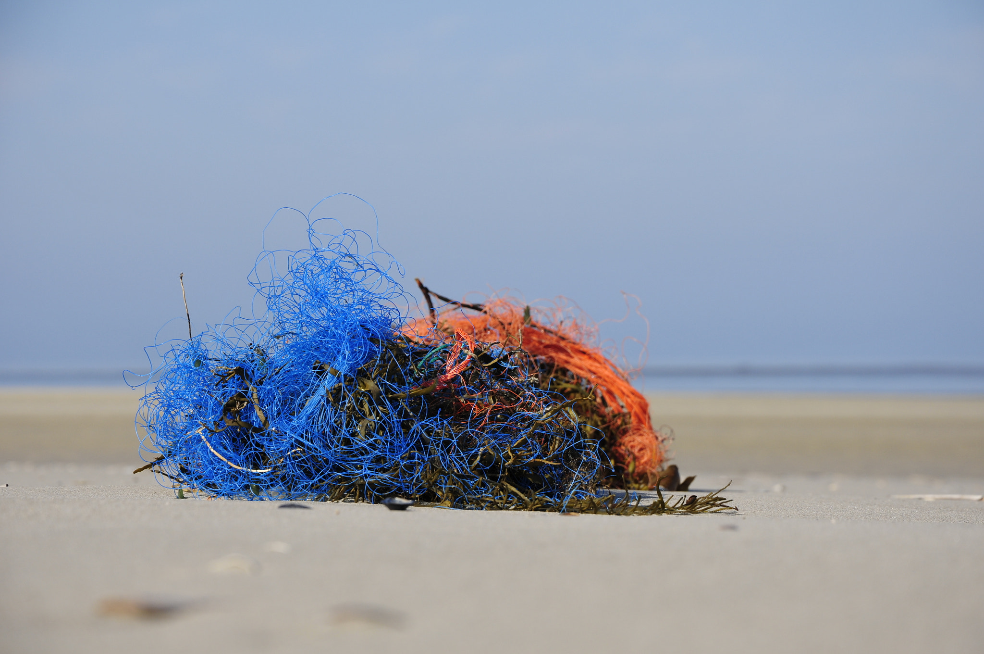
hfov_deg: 13.1
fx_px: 4299
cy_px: 327
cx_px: 492
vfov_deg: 8.7
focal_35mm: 158
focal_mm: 105
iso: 200
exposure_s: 1/500
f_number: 9
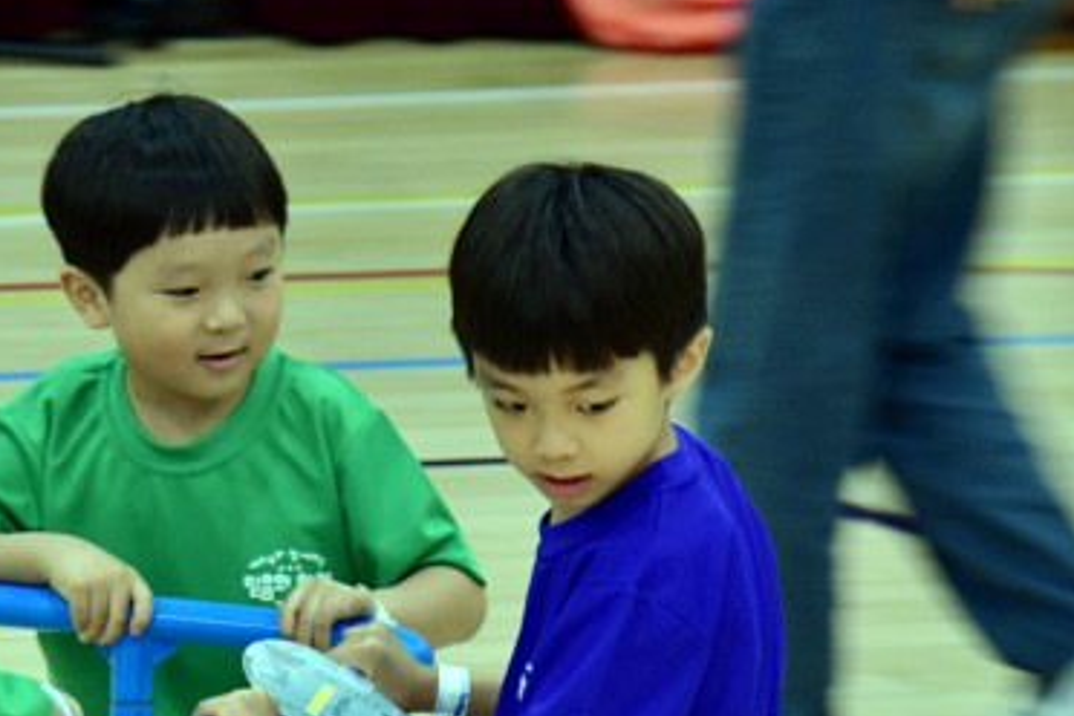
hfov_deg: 4.5
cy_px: 404
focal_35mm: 453
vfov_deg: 3.0
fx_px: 13520
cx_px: -26
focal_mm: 125
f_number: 6
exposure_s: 1/50
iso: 800
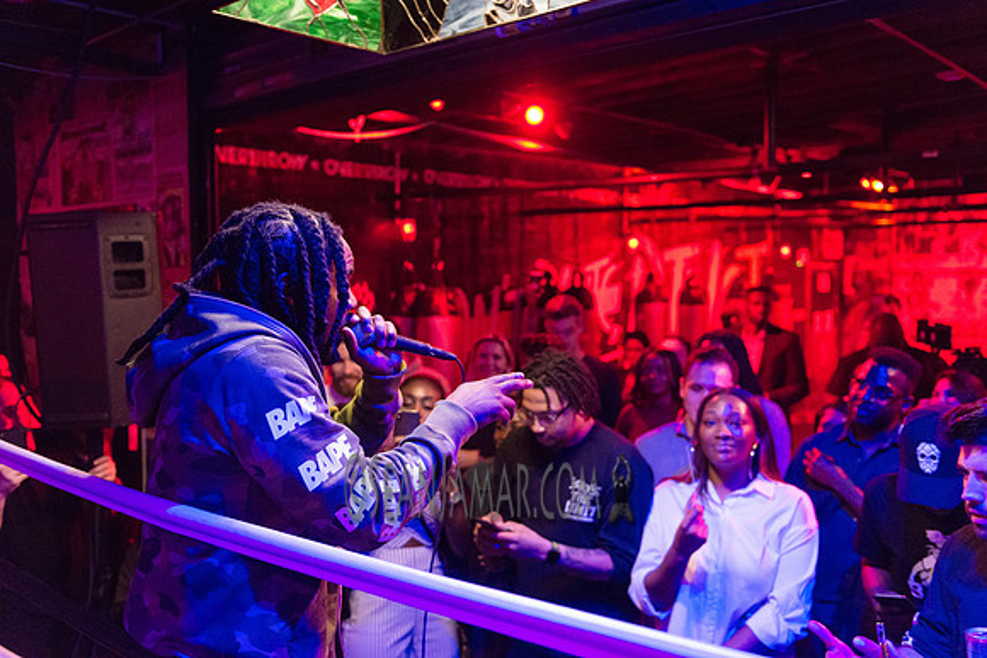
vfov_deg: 41.1
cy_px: 329
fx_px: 877
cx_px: 494
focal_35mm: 32
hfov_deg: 58.7
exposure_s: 1/320
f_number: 2.8
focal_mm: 32
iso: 5000
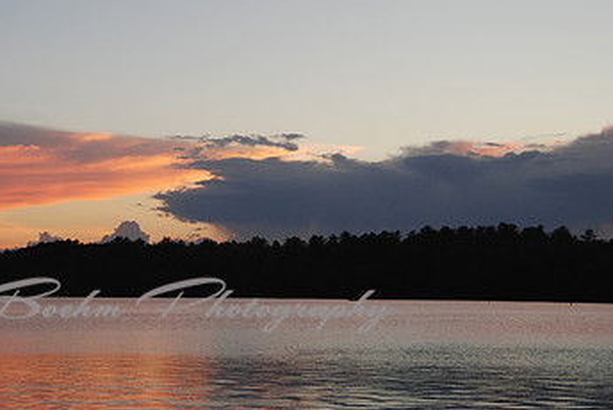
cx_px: 102
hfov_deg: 22.0
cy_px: 77
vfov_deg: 15.0
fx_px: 1551
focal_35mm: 91
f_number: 4
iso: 200
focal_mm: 36
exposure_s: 1/50
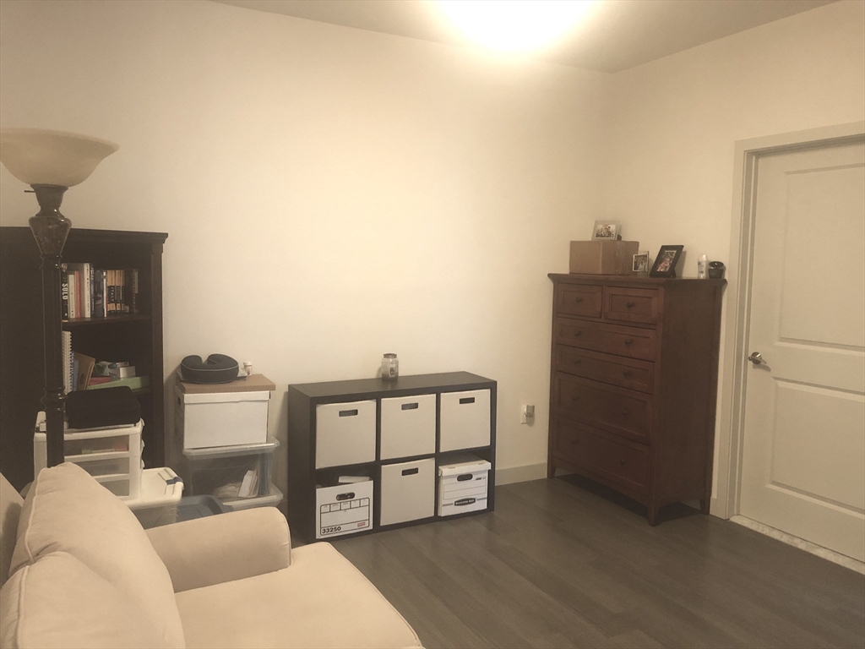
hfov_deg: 63.4
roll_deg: -0.2
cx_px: 432
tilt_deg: -4.3
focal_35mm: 28
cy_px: 324
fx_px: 700
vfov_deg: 49.7
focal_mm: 4
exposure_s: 1/13
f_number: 1.8
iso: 100
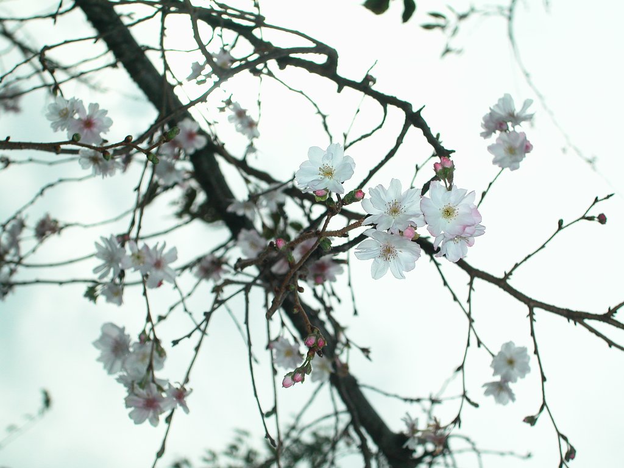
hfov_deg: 23.0
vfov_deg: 17.4
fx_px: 1532
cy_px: 234
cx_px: 312
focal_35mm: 85
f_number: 4.8
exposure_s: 1/1389
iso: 100
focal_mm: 21.4
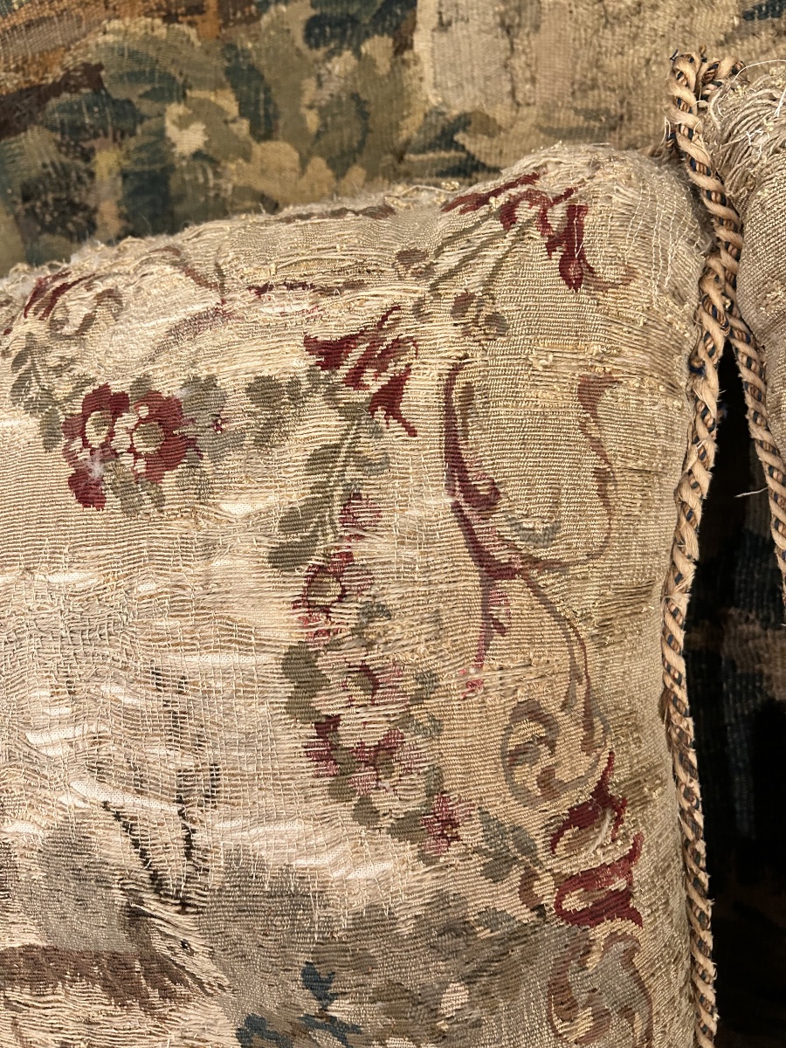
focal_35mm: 26
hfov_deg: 53.1
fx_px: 787
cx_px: 393
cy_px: 524
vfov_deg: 67.3
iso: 320
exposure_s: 1/50
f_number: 1.5
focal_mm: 5.7
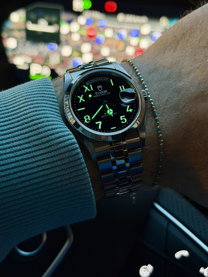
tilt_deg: -29.0
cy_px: 138
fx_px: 385
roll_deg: +0.1
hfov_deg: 30.3
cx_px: 104
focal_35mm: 48
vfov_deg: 39.7
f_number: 1.78
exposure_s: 1/27
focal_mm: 6.76
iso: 800
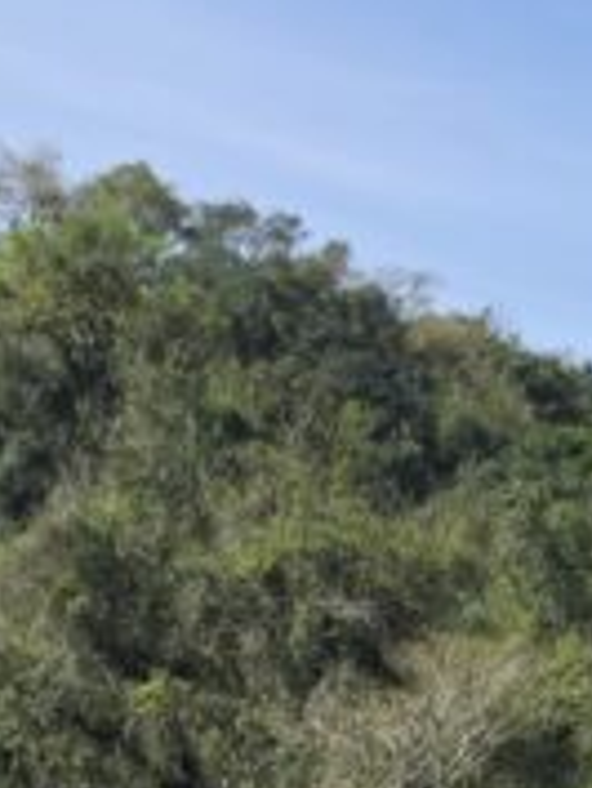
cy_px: 2012
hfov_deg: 10.4
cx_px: 1131
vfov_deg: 11.6
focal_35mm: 133
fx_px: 3029
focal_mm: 6.3
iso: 80
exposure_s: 1/3798
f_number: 1.7
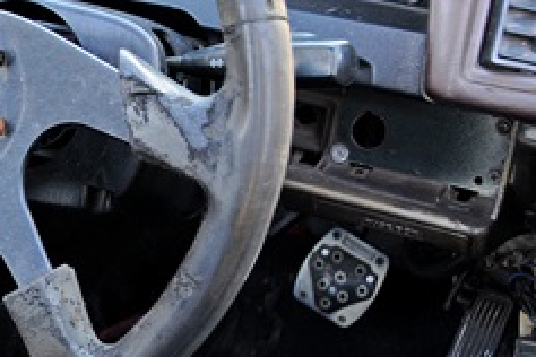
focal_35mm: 76
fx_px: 1131
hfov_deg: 25.0
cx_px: -34
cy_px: 89
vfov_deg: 17.8
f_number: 3.5
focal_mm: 20
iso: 320
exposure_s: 1/60
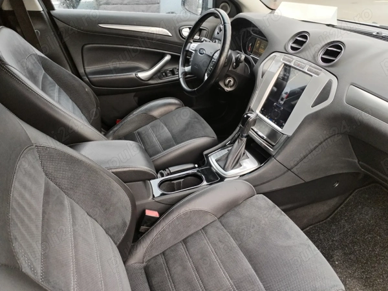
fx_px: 325
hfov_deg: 61.7
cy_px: 146
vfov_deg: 48.2
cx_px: 194
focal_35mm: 29
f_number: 1.8
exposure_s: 1/50
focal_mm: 4.75
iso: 150
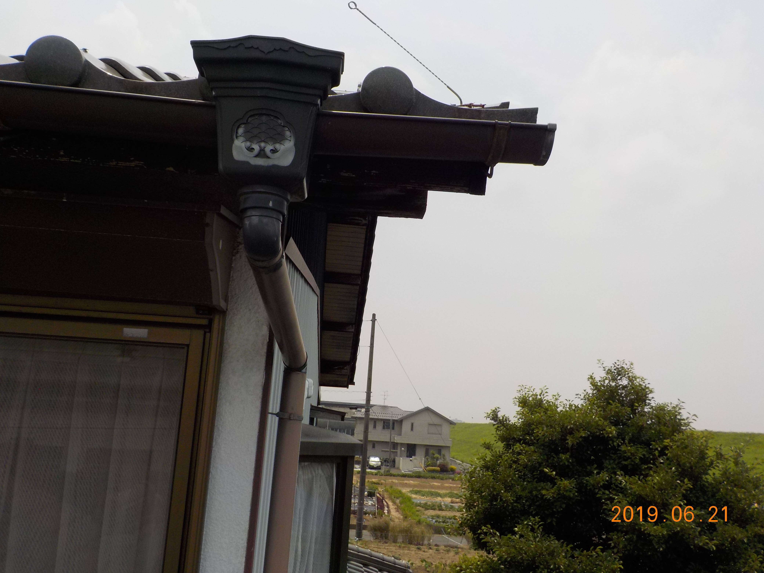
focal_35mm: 30
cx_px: 382
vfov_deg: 46.8
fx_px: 662
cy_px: 286
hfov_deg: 60.0
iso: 125
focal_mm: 4.1
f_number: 3.3
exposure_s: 1/2000
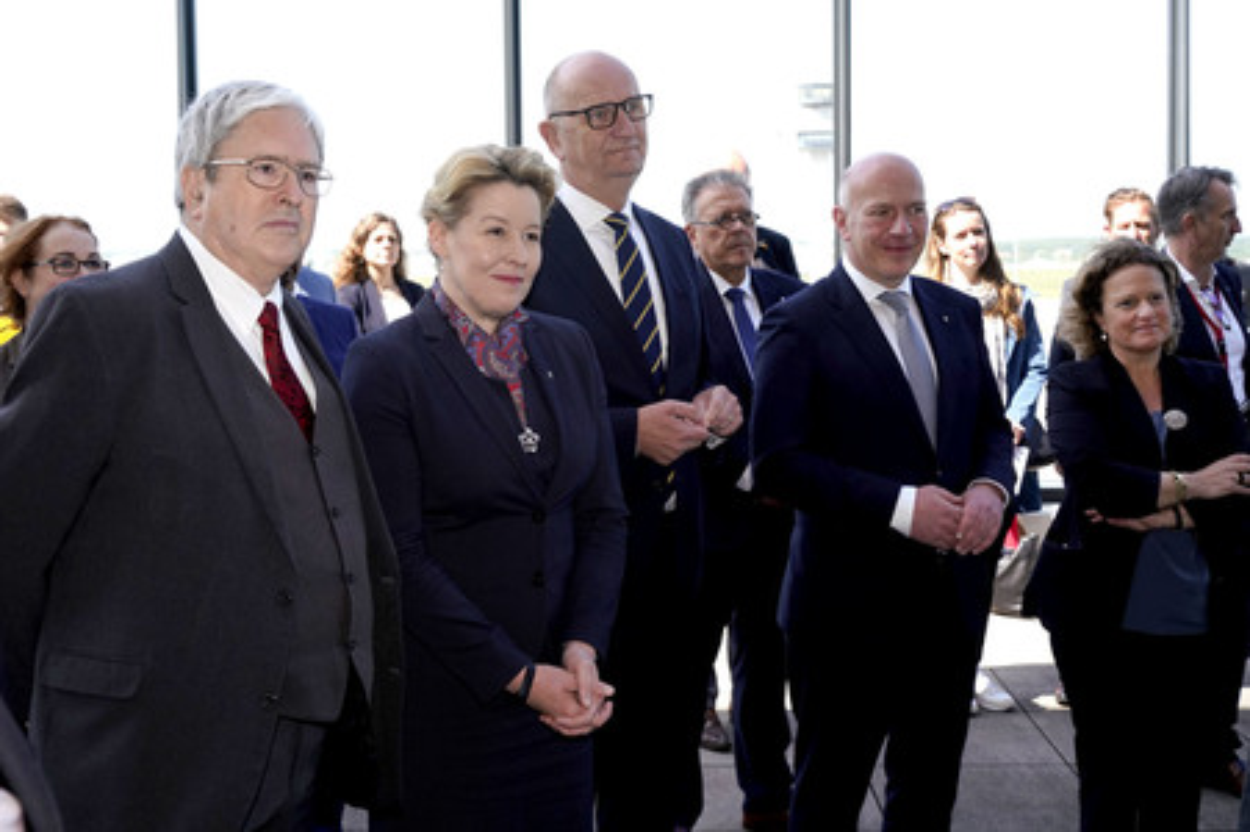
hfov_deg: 45.5
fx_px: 1492
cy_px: 416
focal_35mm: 43
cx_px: 625
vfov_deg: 31.1
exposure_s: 1/800
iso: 640
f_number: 5.6
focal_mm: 43
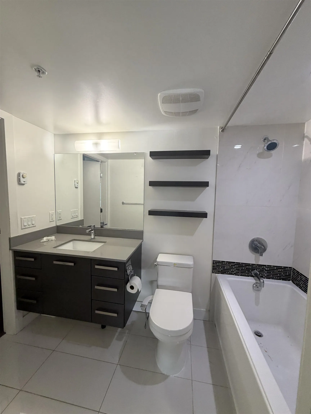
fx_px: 168
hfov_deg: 85.7
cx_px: 156
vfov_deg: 102.1
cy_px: 207
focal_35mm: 14
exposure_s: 1/60
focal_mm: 2.22
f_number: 2.2
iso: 200
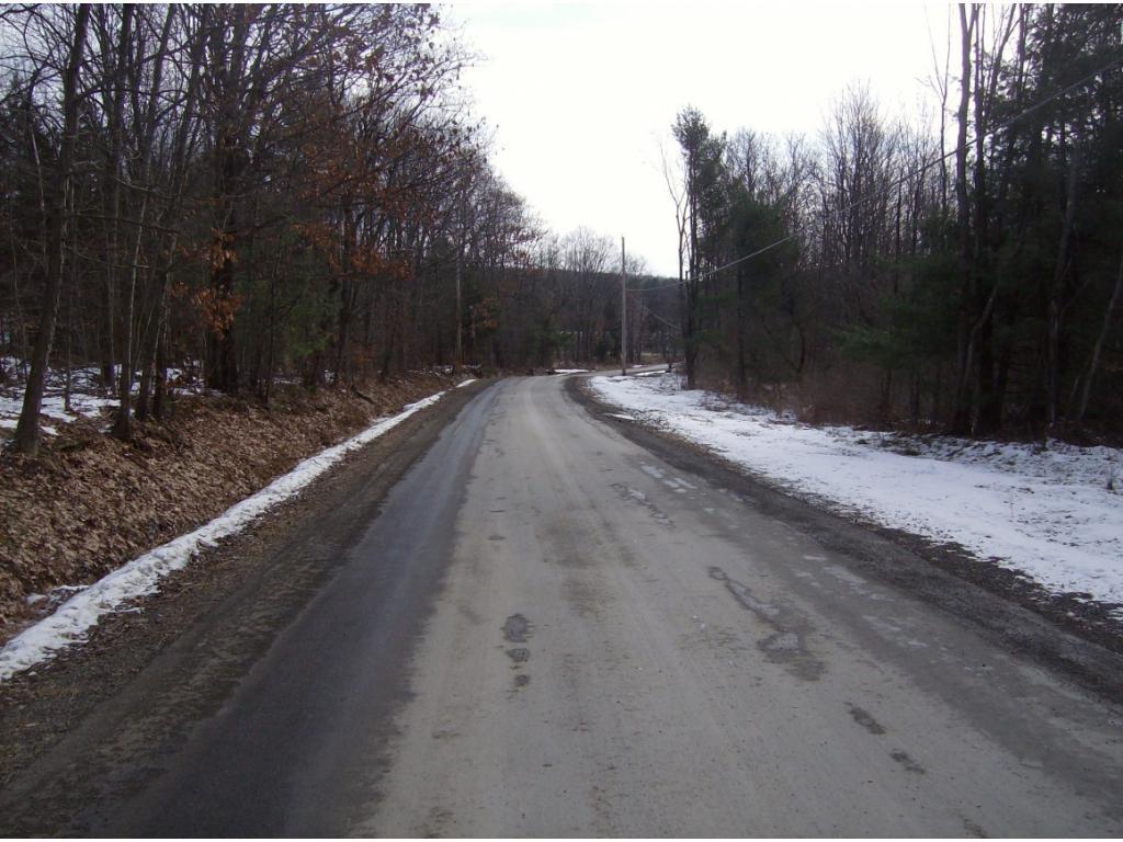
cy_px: 421
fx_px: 1168
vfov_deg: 39.7
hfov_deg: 51.4
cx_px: 562
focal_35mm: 36
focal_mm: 6
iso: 100
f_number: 4.7
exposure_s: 1/586
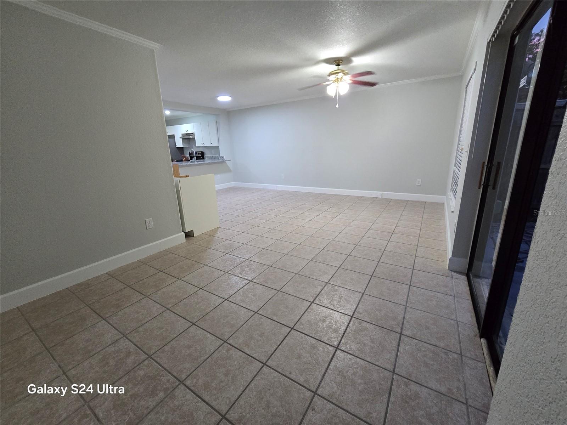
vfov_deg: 89.9
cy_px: 212
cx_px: 284
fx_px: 213
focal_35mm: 13
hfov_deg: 106.2
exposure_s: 1/60
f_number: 2.2
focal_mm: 2.2
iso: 500
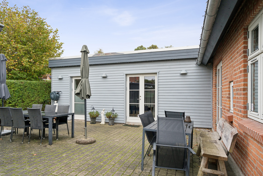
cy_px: 88
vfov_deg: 57.2
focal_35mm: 22
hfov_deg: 78.6
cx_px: 132
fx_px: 161
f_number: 7.1
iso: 800
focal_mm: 22
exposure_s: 1/320
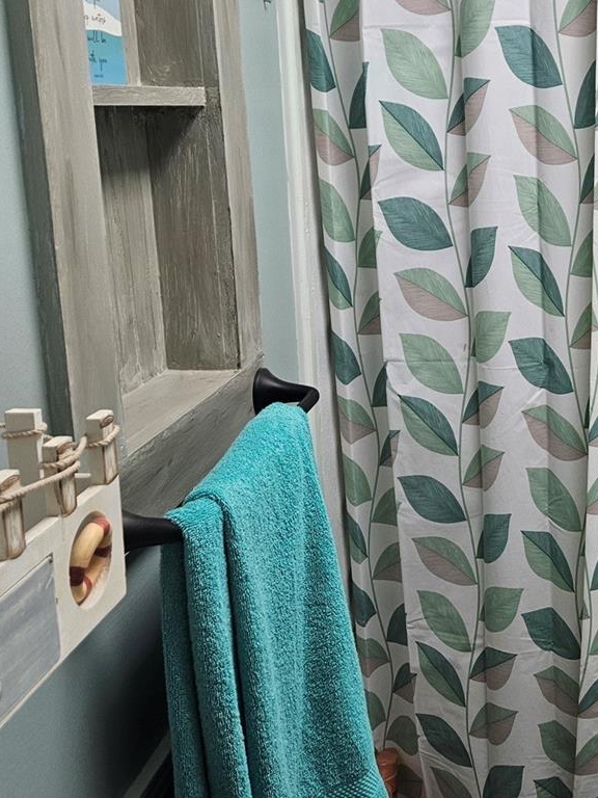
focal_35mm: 46
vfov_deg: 41.1
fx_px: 1060
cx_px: 595
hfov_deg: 29.5
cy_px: 330
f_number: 1.8
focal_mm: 5.4
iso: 125
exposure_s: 1/120
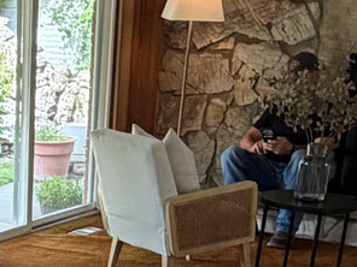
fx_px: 1000
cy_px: 439
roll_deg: +0.5
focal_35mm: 97
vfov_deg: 14.0
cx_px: -24
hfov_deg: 19.5
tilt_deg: -24.7
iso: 160
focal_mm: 2.22
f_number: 2.2
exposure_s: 1/120
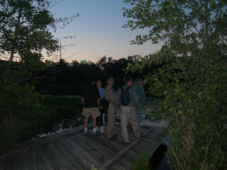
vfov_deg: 37.7
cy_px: 85
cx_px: 114
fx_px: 249
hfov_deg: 49.0
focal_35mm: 38
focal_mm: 7.8
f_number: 2.8
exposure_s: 1/60.1
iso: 200
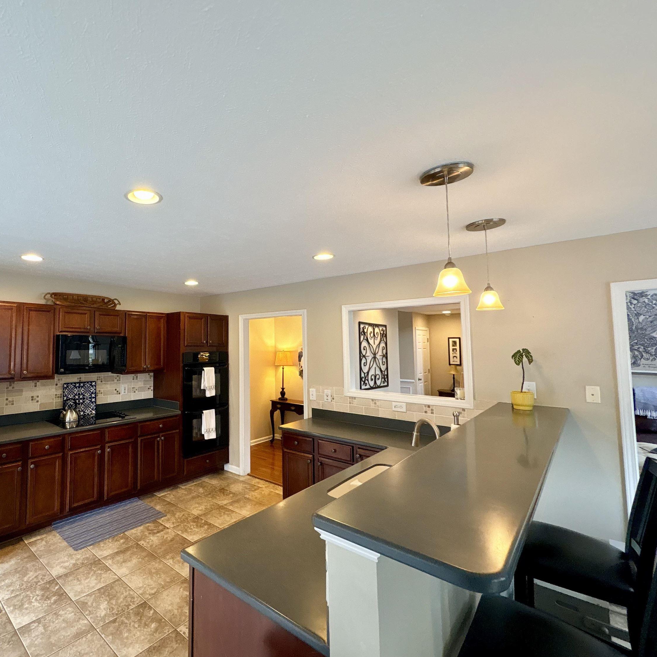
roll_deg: +1.8
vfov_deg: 84.0
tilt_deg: +5.8
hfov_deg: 81.4
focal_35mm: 17
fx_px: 365
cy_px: 322
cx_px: 224
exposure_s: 1/60
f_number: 2.2
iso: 250
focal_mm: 2.22
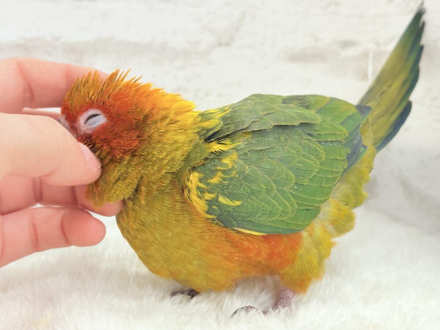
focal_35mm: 52
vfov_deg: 28.0
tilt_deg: -7.8
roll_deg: -1.6
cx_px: 220
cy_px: 165
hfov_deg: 36.8
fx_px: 661
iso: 125
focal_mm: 5.96
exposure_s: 1/100
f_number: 1.6
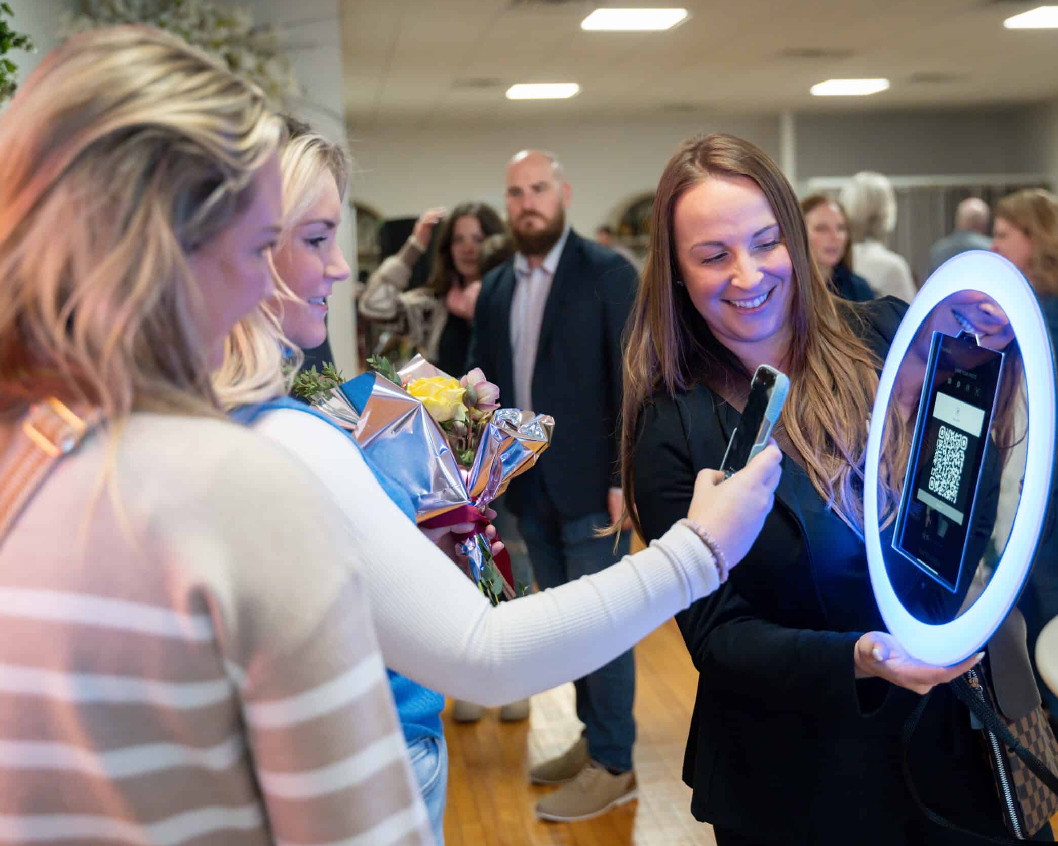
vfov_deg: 32.7
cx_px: 612
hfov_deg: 40.2
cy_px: 421
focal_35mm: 46
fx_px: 1440
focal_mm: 40
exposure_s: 1/250
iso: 1600
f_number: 2.8
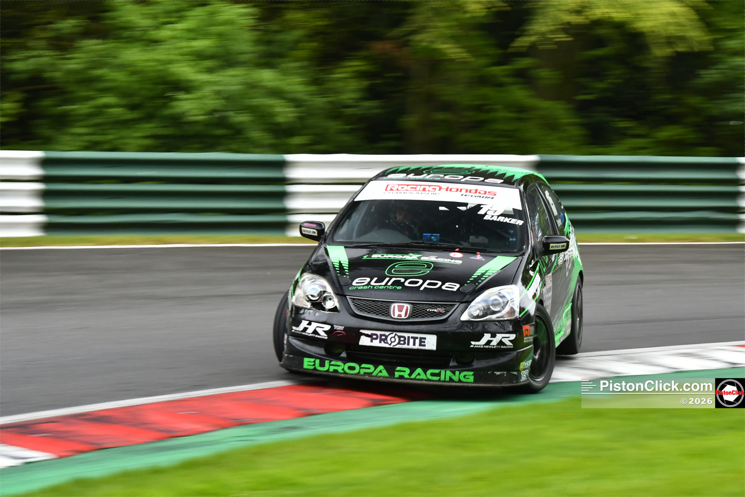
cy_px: 248
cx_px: 372
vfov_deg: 10.8
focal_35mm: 128
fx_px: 2638
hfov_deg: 16.1
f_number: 6.3
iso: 800
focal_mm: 85
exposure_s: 1/100
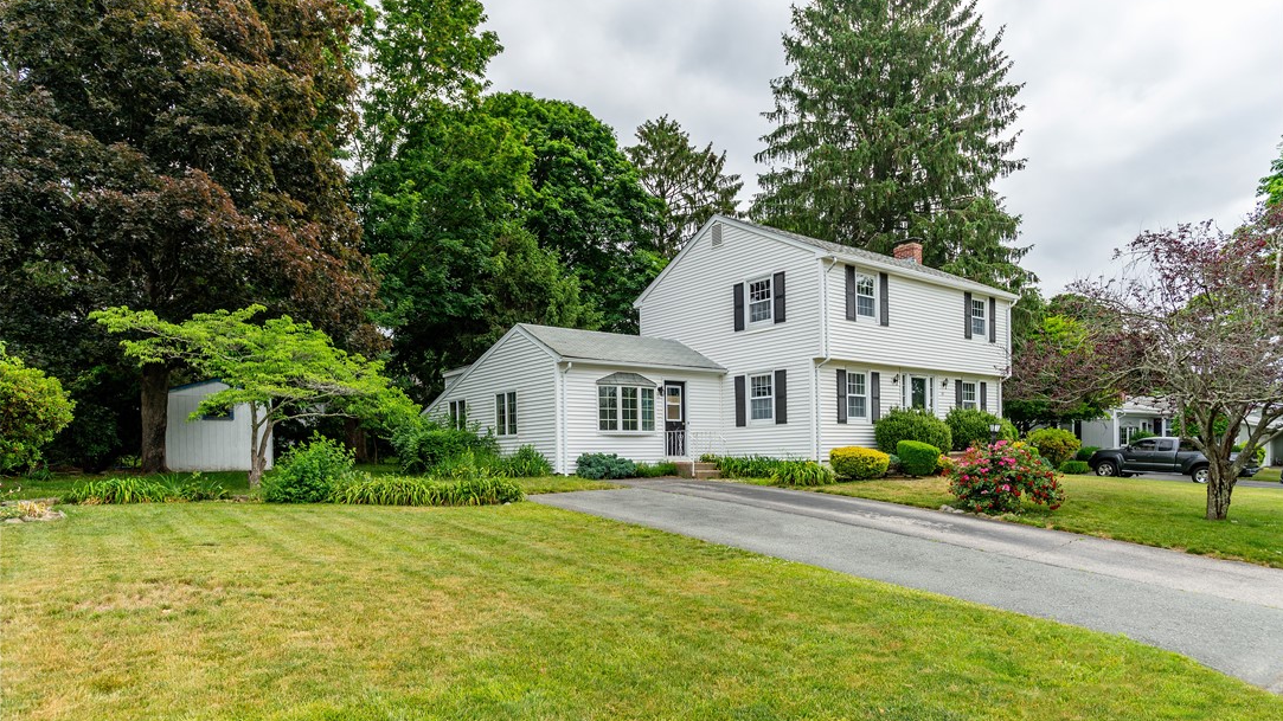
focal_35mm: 21
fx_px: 714
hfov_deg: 83.8
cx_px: 642
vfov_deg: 53.4
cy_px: 412
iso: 100
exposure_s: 1/200
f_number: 6.3
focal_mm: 20
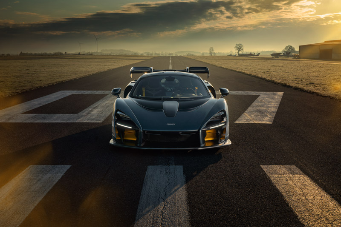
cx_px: 170
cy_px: 114
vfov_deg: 27.0
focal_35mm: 50
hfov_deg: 39.6
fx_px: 474
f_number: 9
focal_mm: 50
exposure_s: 1/125
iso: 125
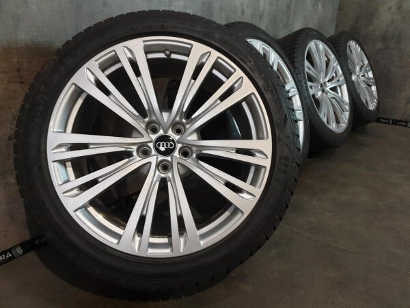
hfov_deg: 67.3
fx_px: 308
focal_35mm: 26
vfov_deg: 53.1
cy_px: 154
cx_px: 205
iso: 200
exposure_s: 1/50
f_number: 1.5
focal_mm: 4.3
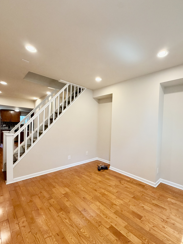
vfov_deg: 94.4
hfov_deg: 77.7
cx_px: 105
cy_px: 129
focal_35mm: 16
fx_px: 113
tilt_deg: -2.2
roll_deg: -2.3
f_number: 2.2
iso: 160
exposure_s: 1/60
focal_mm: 2.22
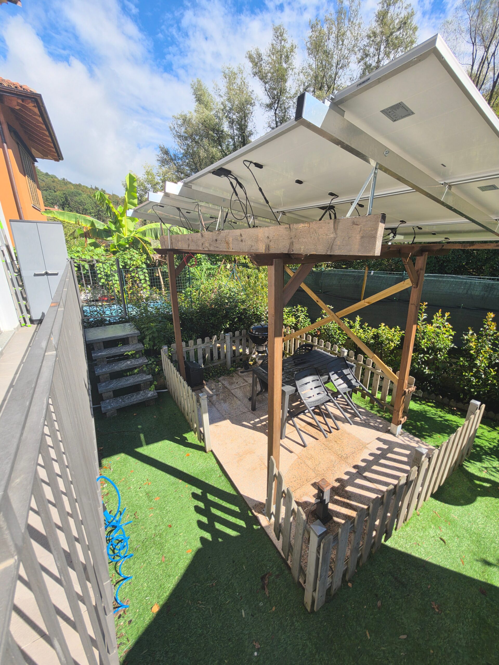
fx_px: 250
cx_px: 250
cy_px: 332
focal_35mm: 13
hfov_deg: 89.9
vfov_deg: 106.2
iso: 40
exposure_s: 1/1265
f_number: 1.9
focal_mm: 2.2
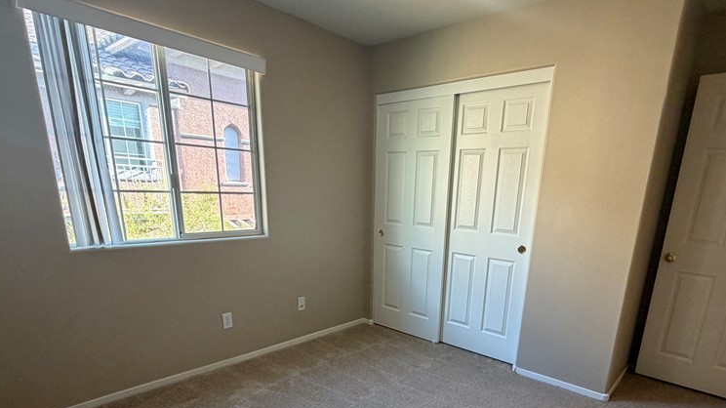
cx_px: 397
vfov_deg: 51.4
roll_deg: -2.2
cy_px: 304
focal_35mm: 21
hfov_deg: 83.6
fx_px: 404
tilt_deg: -16.5
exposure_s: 1/60
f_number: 2.2
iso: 200
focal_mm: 2.22
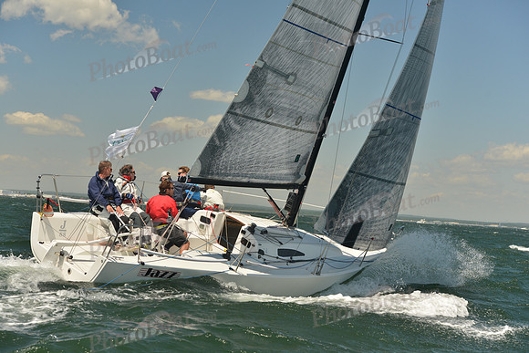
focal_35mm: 70
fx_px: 1029
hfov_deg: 28.8
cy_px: 176
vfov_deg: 19.5
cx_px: 264
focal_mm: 70
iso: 400
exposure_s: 1/800
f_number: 6.3
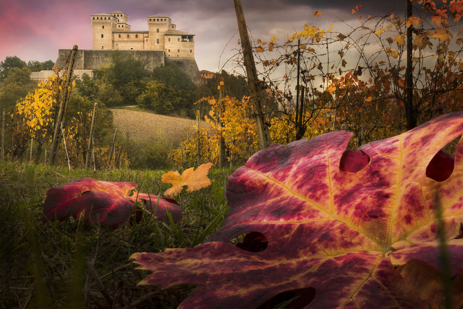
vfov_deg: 36.9
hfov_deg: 53.1
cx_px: 232
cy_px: 154
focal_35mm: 36
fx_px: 463
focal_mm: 24
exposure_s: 1/4
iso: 100
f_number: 13
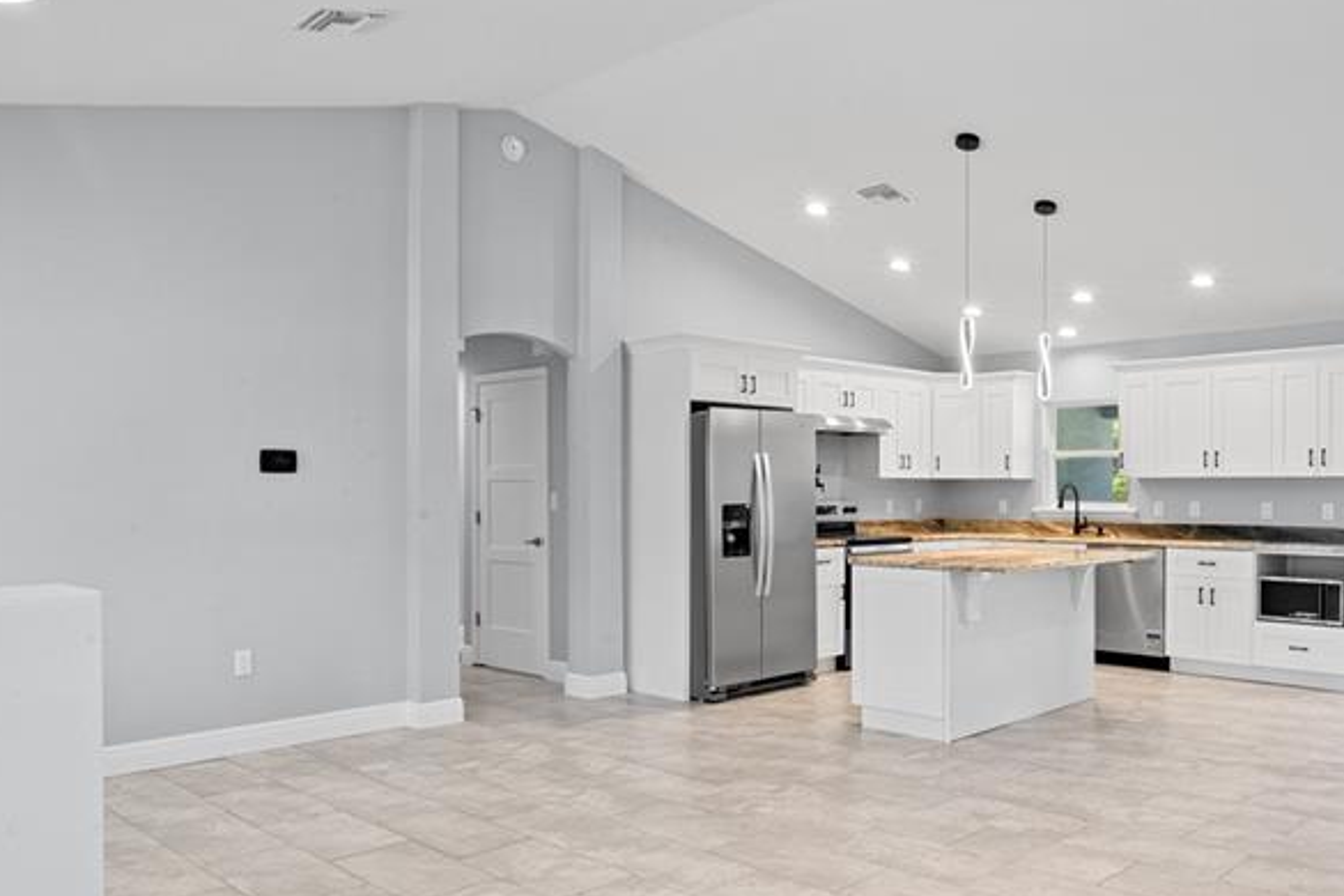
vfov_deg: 46.2
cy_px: 531
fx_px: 1045
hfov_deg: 64.4
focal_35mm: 28
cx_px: 848
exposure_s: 1/2.5
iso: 1600
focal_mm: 16
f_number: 20
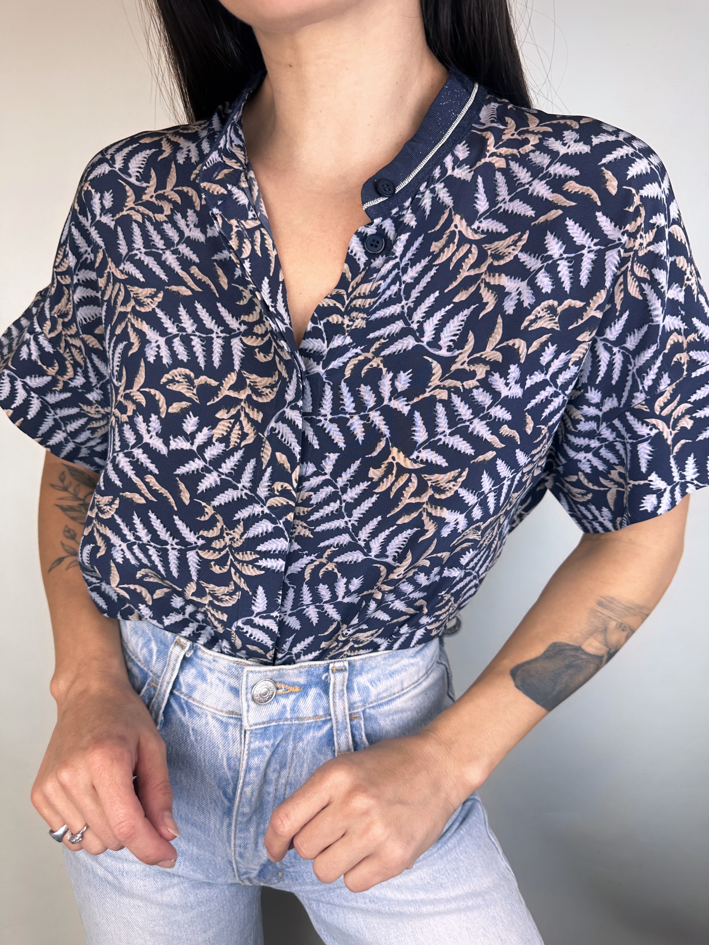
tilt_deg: -14.0
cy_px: 472
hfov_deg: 56.8
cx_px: 354
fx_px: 655
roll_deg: +0.0
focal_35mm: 24
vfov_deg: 71.6
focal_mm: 6.86
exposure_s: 1/114
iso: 64
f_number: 1.78
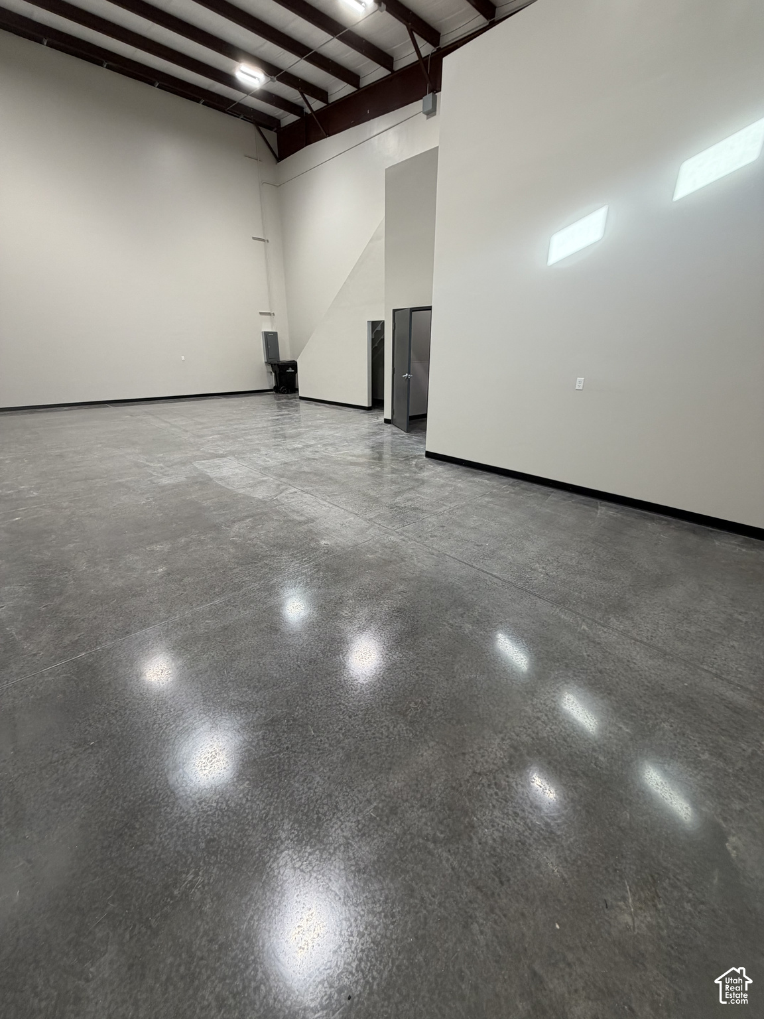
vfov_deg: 102.1
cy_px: 510
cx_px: 382
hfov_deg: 85.7
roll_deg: -0.1
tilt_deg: -21.8
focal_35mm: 14
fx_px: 412
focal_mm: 2.22
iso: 125
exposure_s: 1/121
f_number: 2.2
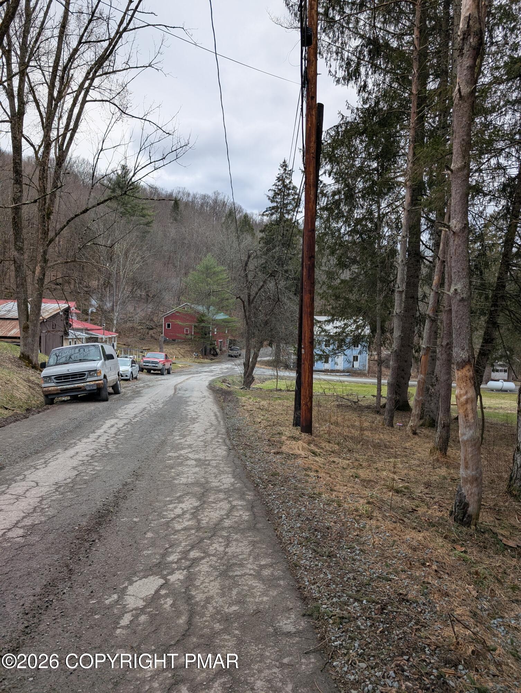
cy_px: 346
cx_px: 260
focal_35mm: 24
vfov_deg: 71.5
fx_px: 481
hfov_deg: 56.9
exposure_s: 1/827
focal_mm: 6.9
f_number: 1.68
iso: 20
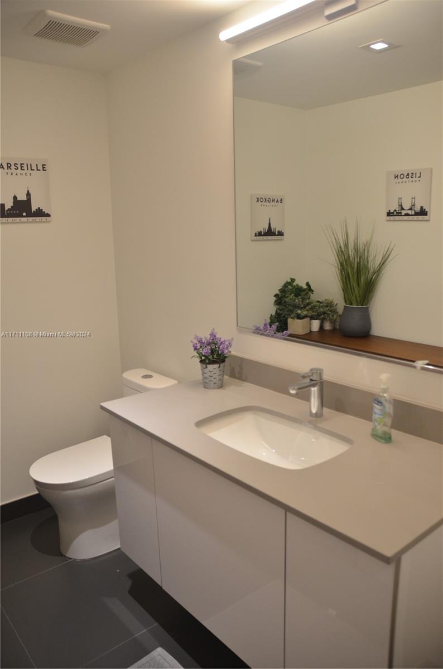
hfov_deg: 47.7
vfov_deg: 67.5
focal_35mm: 27
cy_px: 334
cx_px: 222
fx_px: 501
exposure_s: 1/60
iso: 720
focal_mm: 18
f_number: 4
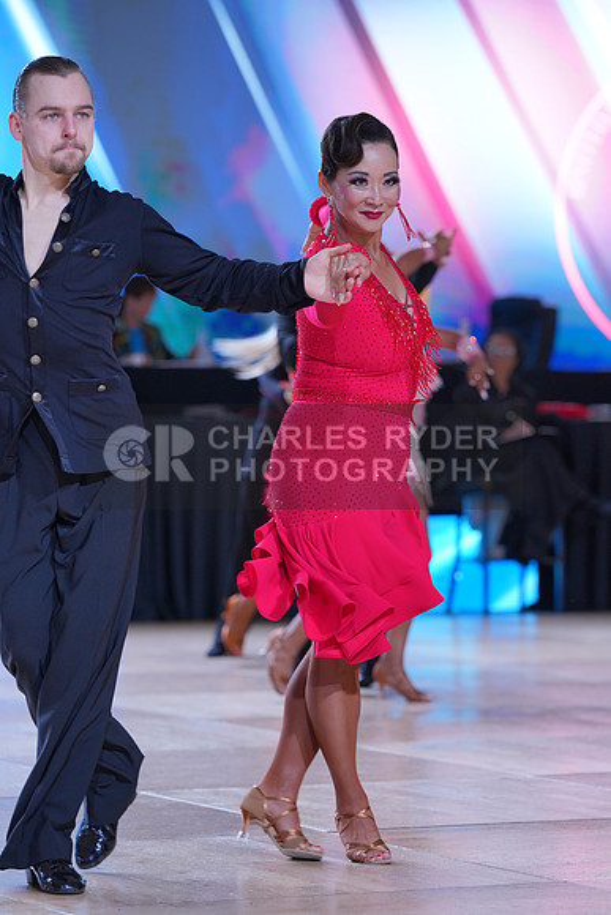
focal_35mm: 150
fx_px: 3816
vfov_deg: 13.7
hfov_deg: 9.2
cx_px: 306
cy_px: 458
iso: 800
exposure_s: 1/400
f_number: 4
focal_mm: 150
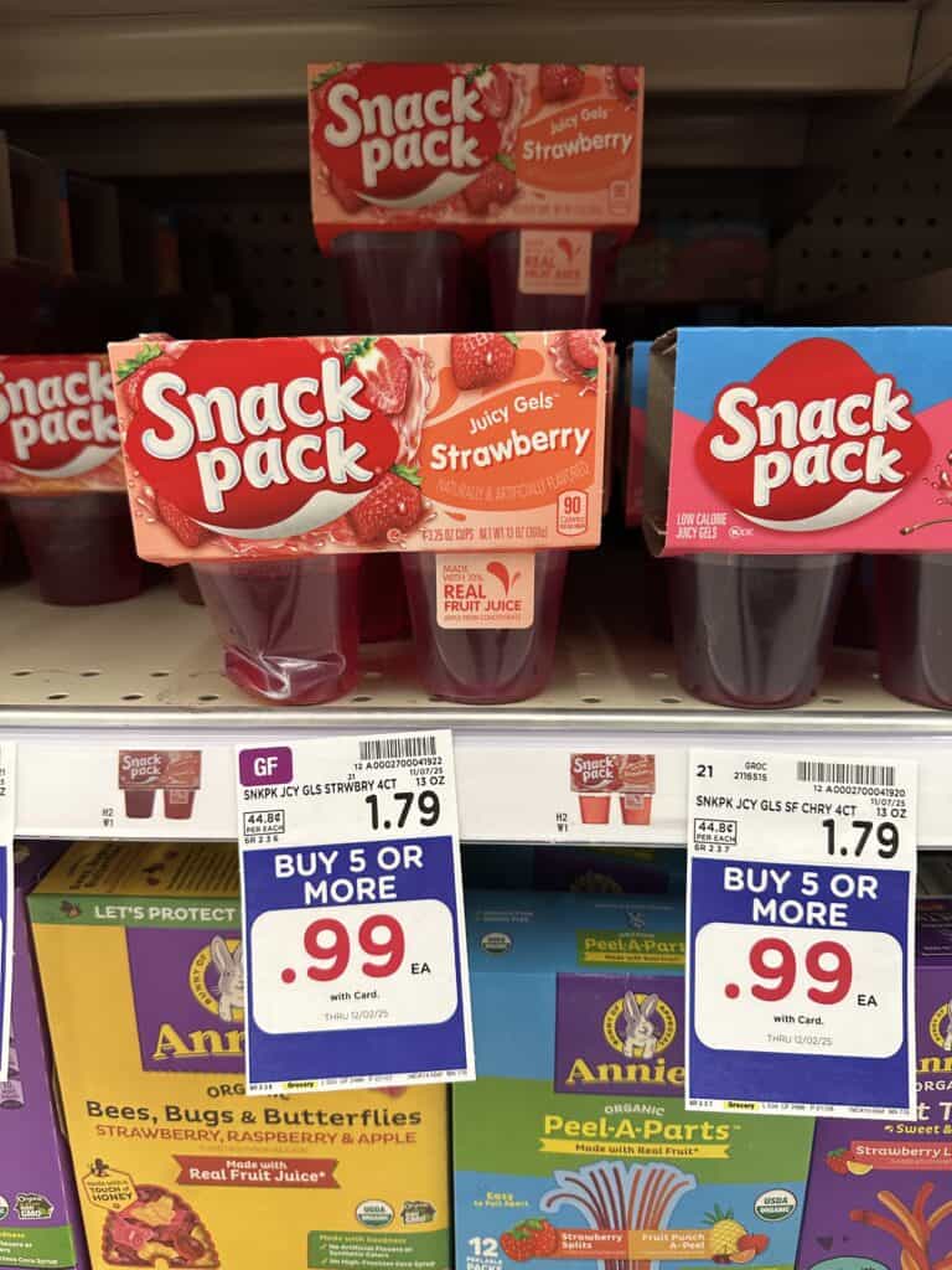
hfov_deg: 56.8
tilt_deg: -16.0
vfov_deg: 71.6
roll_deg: -2.9
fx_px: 880
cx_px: 476
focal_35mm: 24
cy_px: 635
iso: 160
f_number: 1.78
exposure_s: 1/62
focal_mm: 6.86
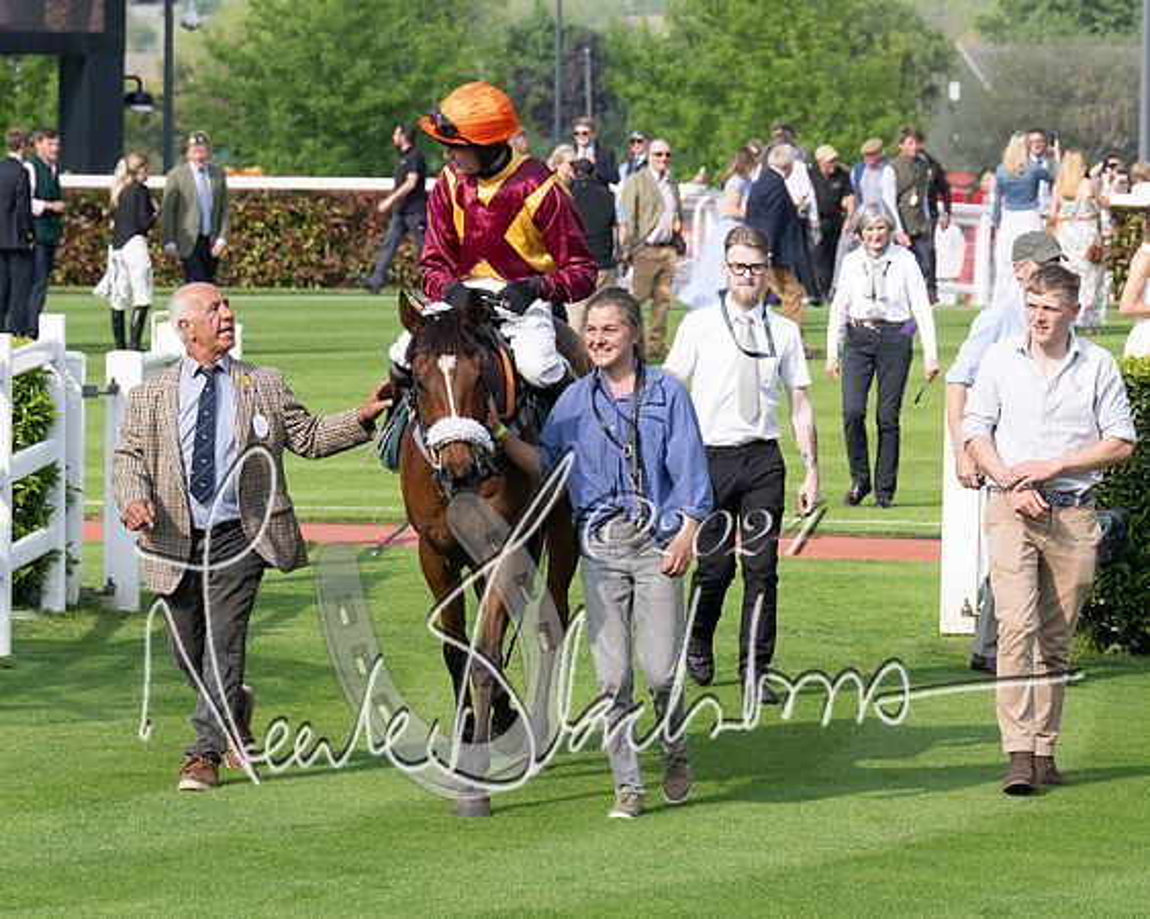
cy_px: 412
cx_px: 390
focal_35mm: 219
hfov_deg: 8.8
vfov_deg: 7.0
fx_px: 7465
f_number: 5
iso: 400
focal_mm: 101
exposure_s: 1/2000
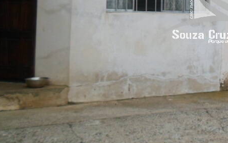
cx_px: 221
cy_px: 5
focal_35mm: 60
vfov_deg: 21.0
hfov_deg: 31.7
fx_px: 373
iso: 80
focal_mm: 4.5
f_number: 2.5
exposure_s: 1/1500
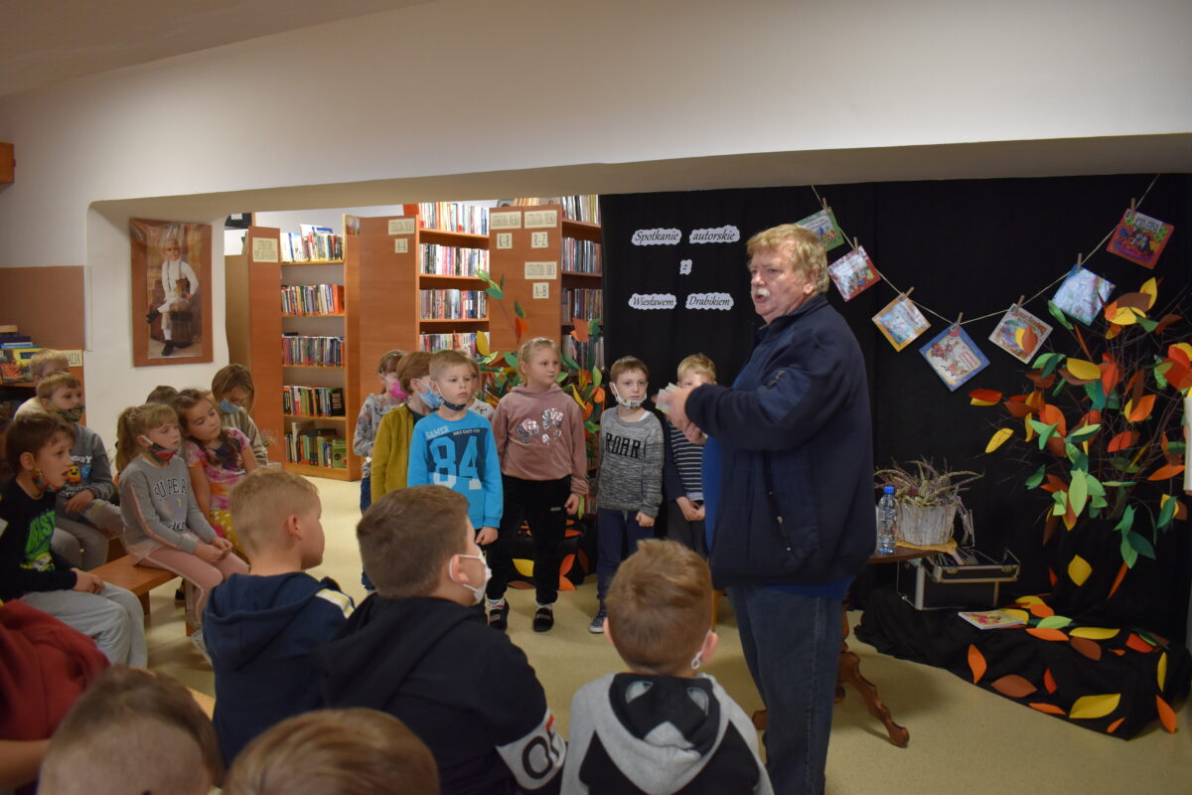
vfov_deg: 47.9
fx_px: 894
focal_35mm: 27
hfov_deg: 67.4
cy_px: 398
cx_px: 596
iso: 900
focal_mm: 18
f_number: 3.5
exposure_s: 1/60
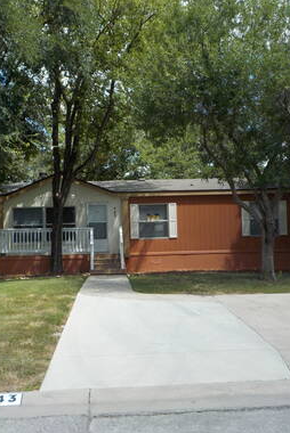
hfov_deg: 31.9
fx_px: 507
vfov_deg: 46.4
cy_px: 215
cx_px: 136
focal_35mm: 42
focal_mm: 4.1
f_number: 3.3
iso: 125
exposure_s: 1/800
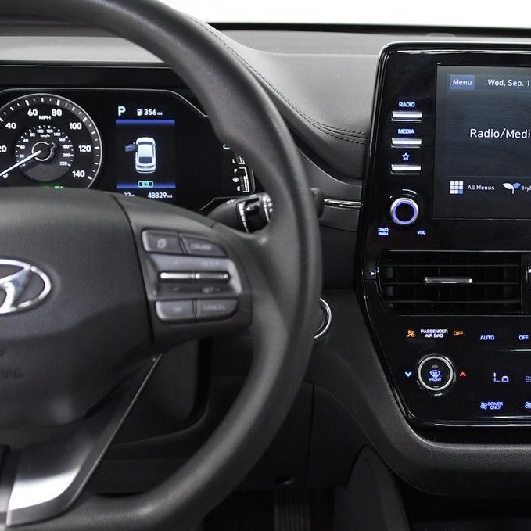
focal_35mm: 59
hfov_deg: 28.6
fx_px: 1024
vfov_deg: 29.1
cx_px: 398
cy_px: 266
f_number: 3.5
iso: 2500
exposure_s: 1/400
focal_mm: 31
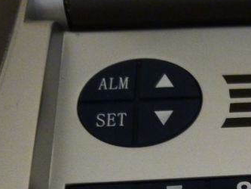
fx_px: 544
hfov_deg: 24.3
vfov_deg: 17.9
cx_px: 273
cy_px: 267
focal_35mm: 75
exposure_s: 1/8
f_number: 3.1
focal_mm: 4.5
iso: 400
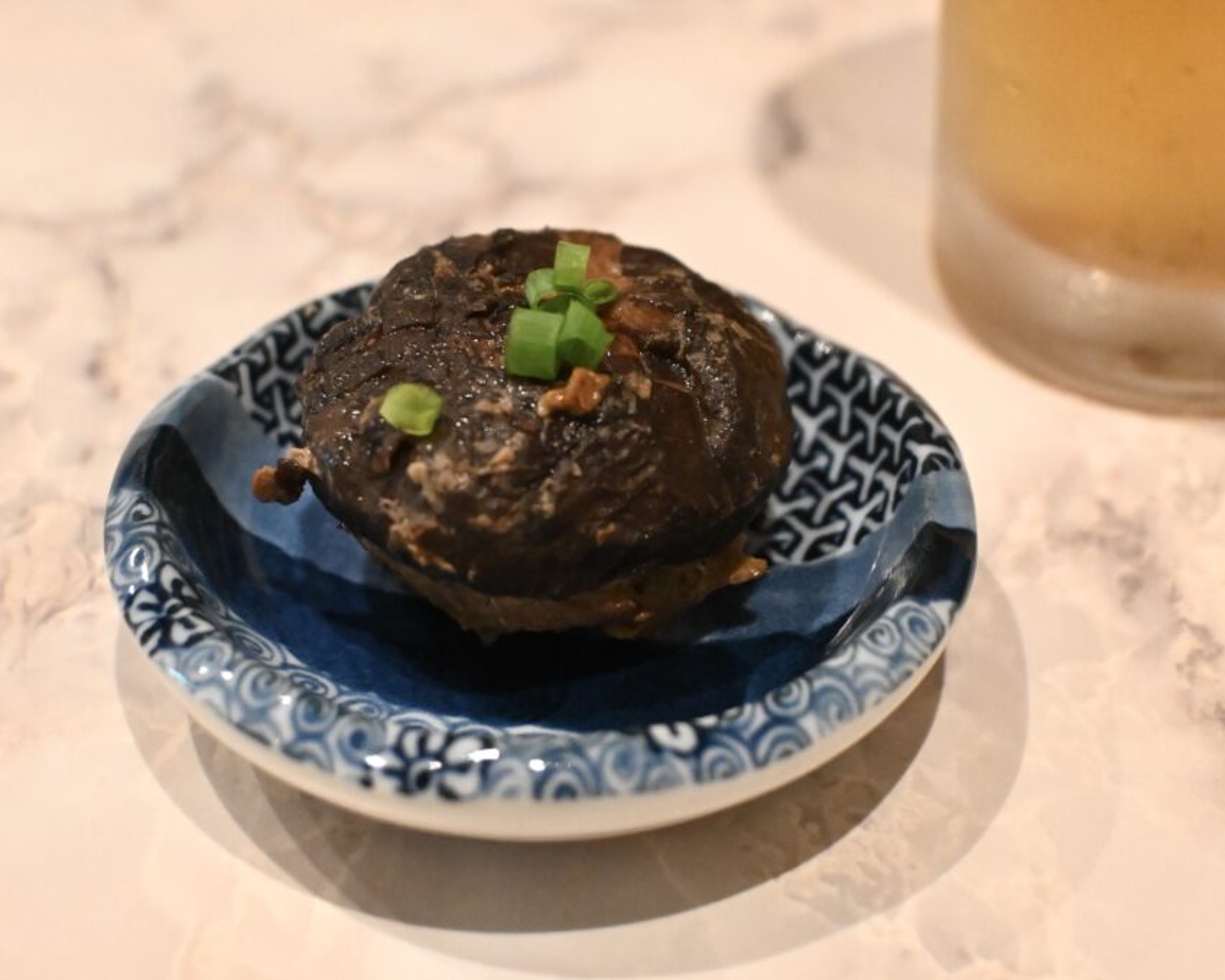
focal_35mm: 51
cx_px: 565
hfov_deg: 36.6
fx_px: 1849
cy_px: 489
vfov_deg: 29.7
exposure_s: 1/60
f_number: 4.8
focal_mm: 30
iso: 5000
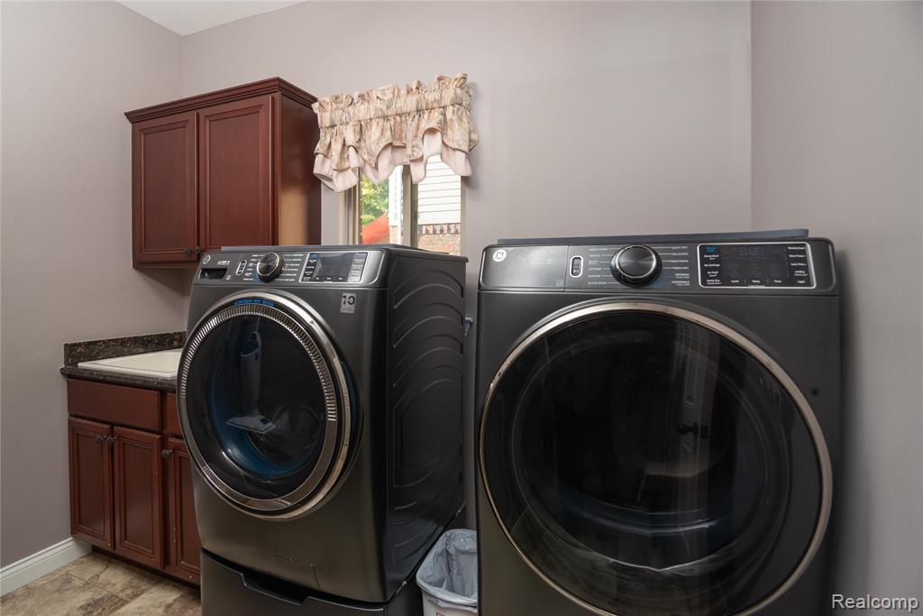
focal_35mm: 30
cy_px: 308
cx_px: 462
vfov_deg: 43.6
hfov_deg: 61.9
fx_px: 769
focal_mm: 30
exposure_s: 1/40
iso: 400
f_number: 9
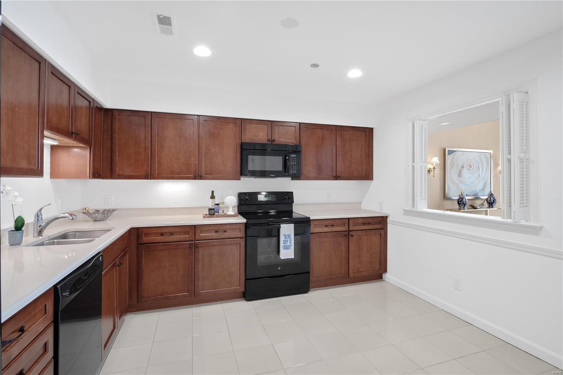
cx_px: 282
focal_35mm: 16
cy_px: 188
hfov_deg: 96.7
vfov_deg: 73.7
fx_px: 250
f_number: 8
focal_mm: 8
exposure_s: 1/5
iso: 400
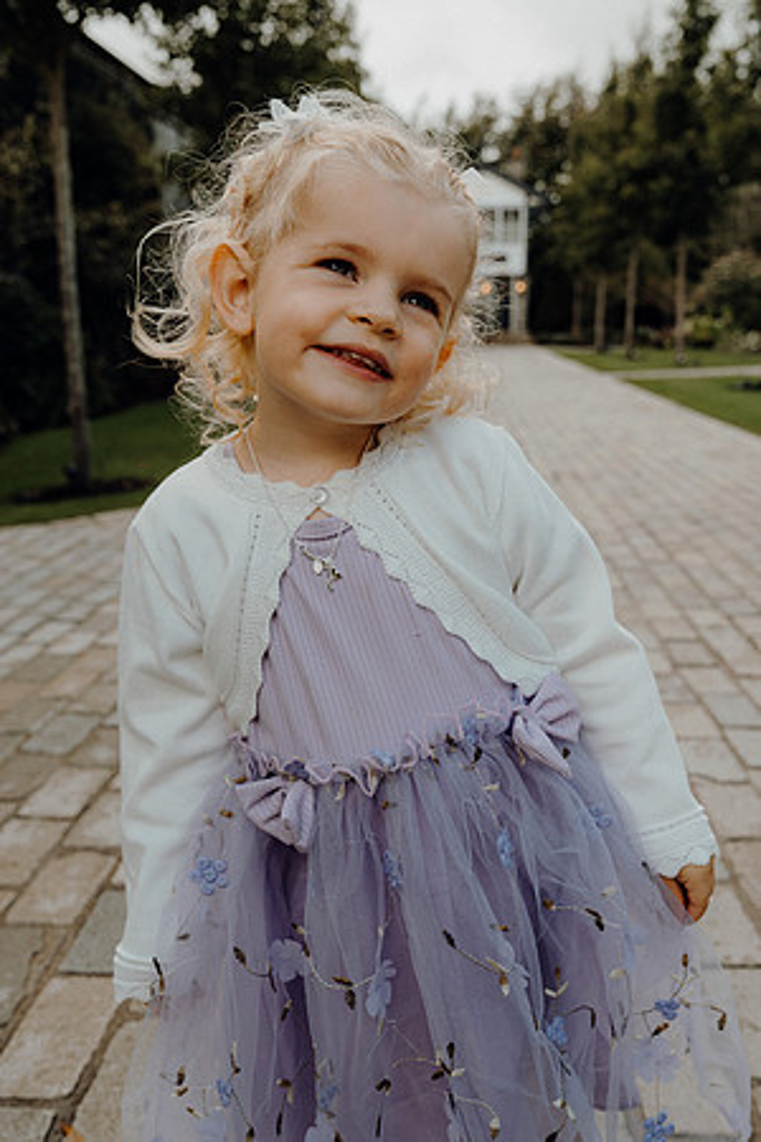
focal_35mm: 33
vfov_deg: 57.2
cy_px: 571
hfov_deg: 40.0
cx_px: 380
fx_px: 1046
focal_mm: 33
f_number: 5.6
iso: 125
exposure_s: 1/160
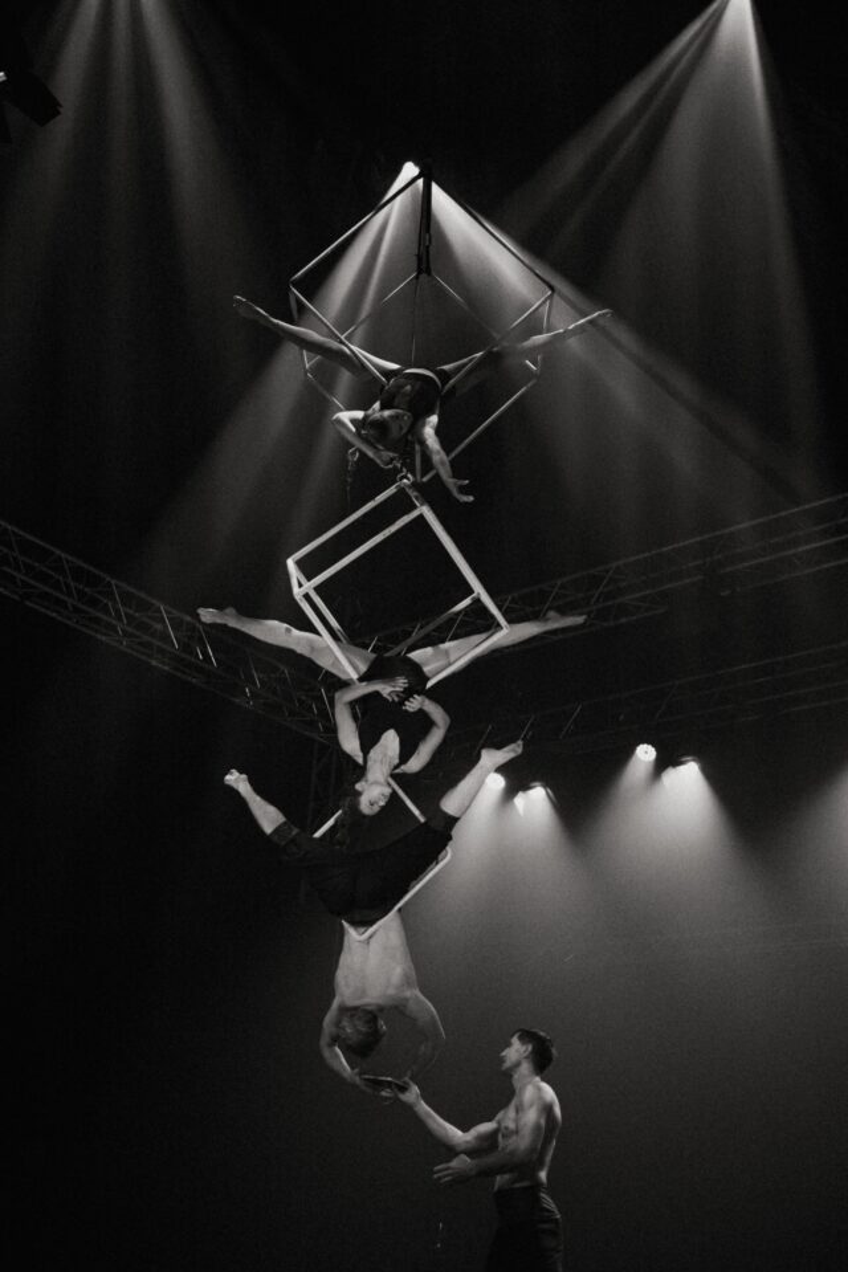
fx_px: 1237
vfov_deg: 54.4
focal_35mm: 35
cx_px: 424
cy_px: 636
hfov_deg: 37.9
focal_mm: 23
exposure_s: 1/2000
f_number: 1.4
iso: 2000
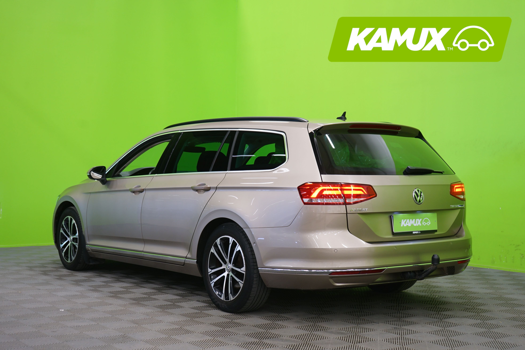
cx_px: 262
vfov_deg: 27.0
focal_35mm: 50
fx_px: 729
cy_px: 175
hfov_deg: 39.6
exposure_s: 1/6
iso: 400
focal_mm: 50
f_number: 5
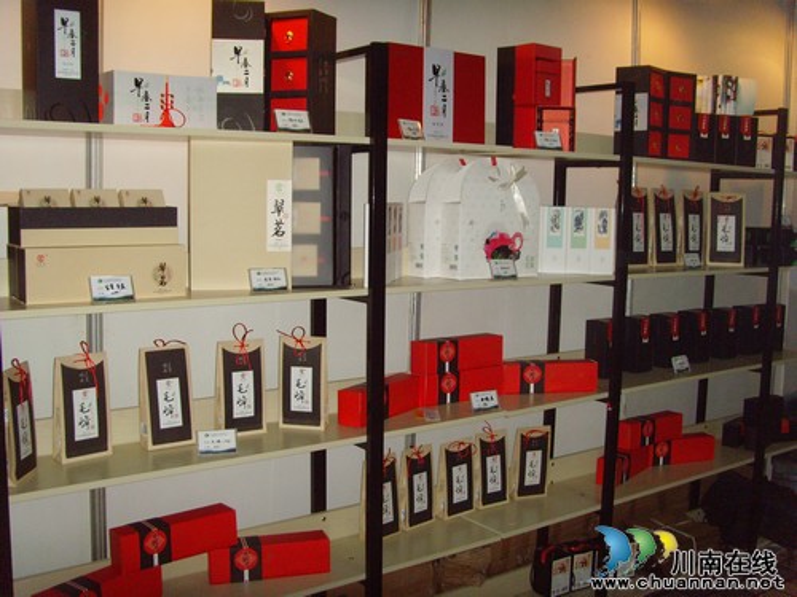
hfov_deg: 47.9
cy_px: 298
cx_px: 398
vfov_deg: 36.8
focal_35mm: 39
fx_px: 898
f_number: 3.5
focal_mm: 6.6
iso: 200
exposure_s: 1/45
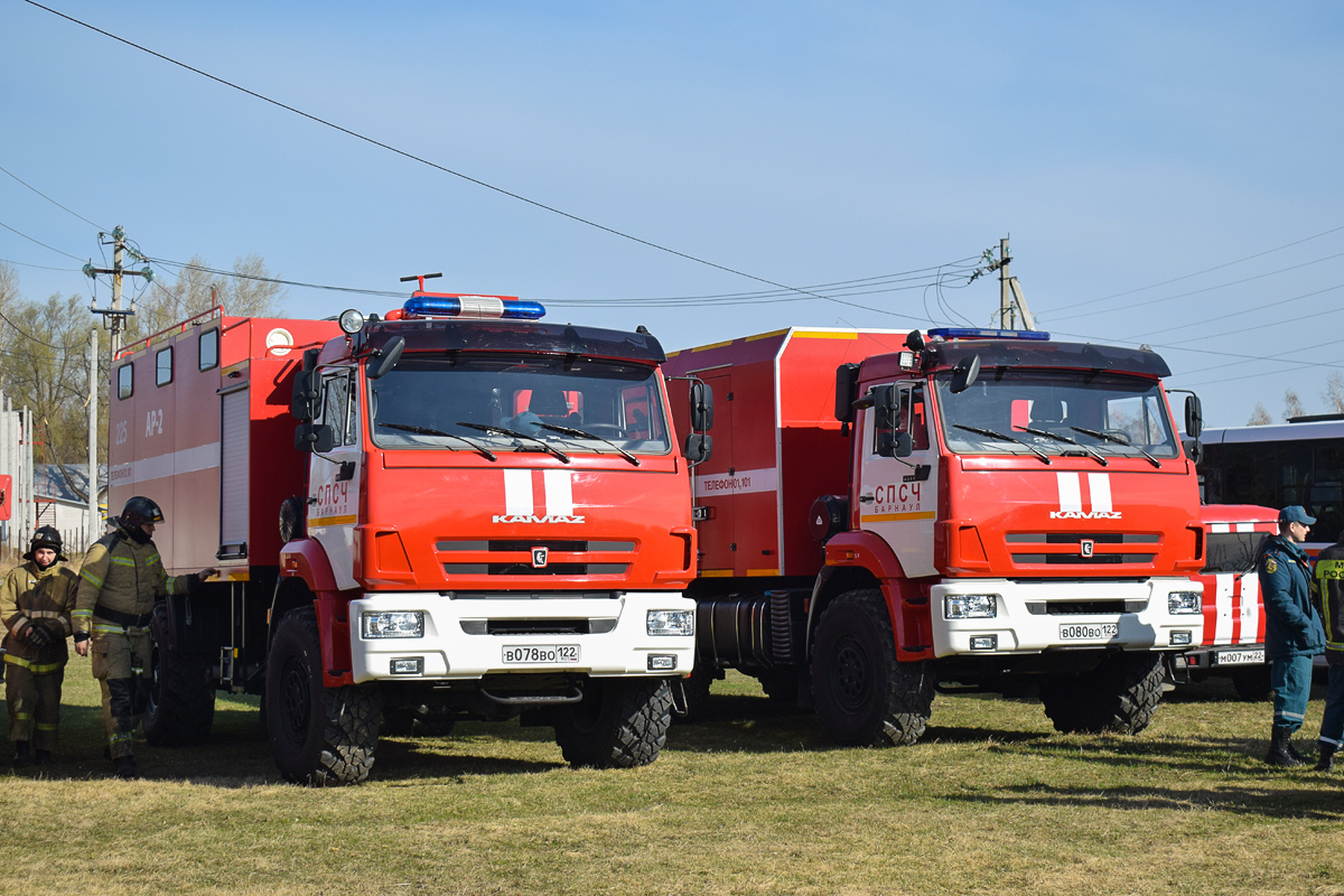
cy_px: 448
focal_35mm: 60
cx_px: 672
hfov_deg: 33.4
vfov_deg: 22.6
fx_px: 2240
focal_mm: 40
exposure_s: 1/1000
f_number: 7.1
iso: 200
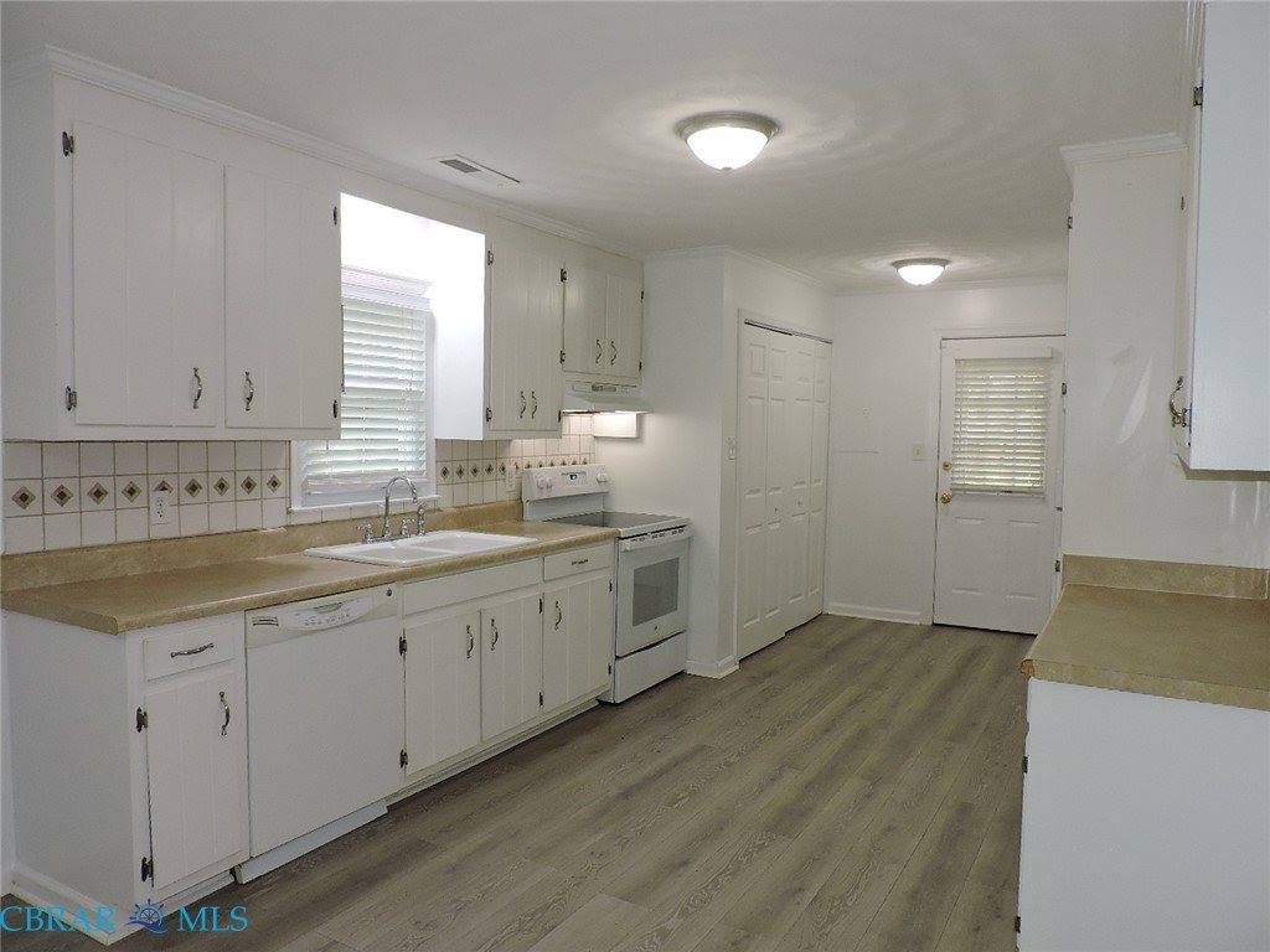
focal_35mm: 24
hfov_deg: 71.6
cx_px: 635
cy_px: 476
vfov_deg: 56.8
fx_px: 881
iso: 200
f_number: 3
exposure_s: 1/40
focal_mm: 4.3
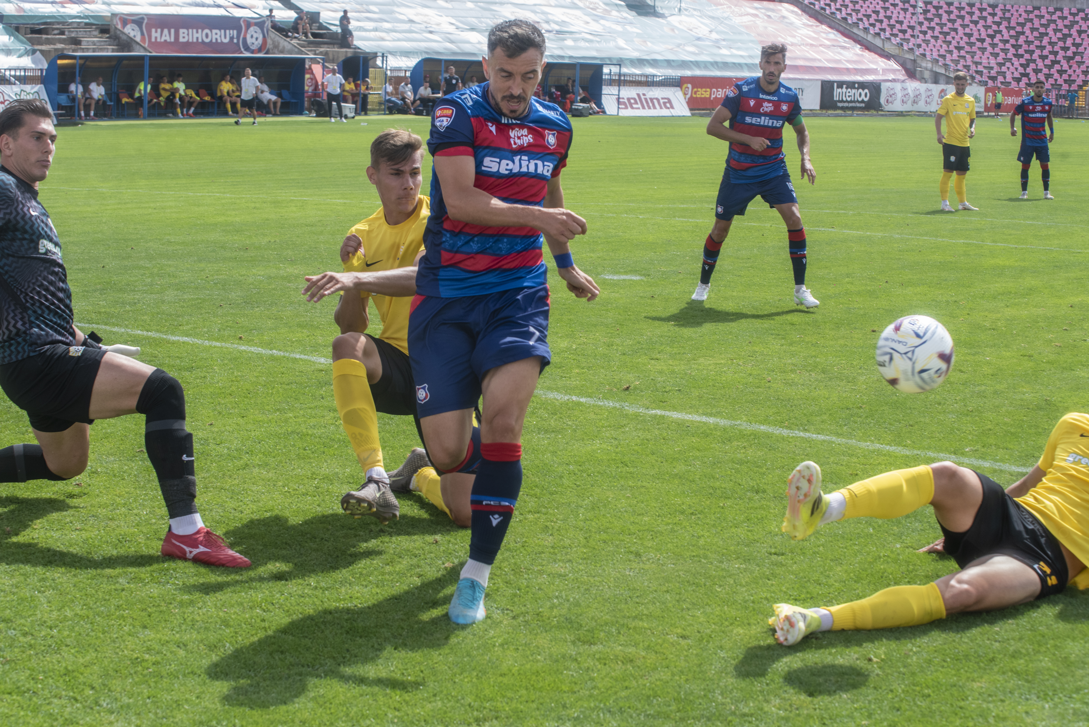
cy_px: 364
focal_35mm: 70
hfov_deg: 28.8
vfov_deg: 19.5
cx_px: 544
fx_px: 2118
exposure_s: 1/1000
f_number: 3.2
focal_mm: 70
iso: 800
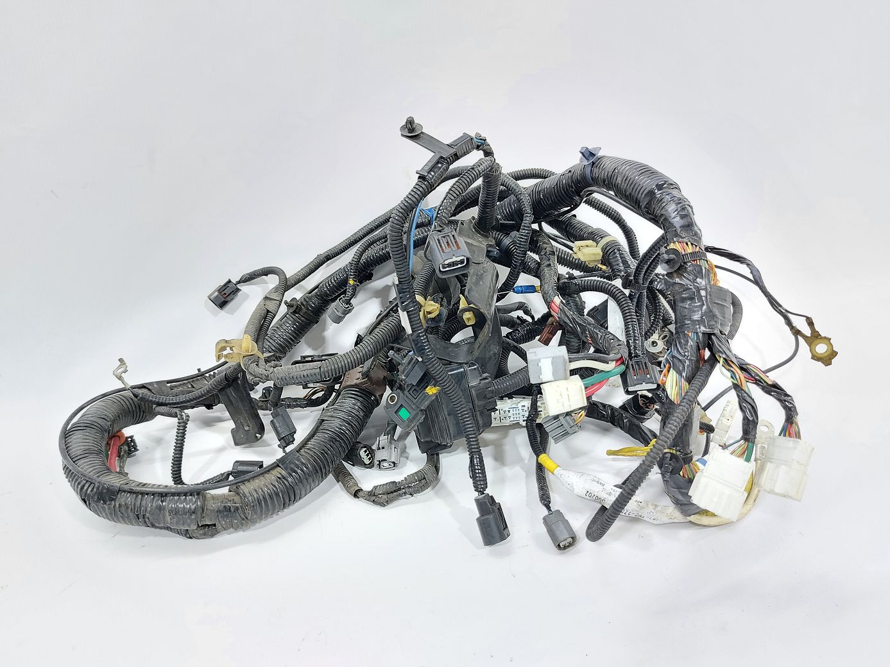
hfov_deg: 71.6
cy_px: 334
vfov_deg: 56.8
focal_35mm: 24
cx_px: 445
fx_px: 617
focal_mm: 5.23
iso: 200
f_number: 1.8
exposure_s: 1/50
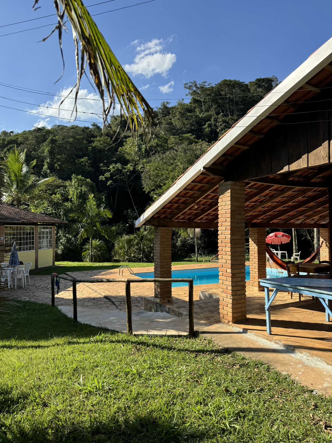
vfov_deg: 71.6
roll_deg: -0.2
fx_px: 307
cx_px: 166
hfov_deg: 56.8
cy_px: 222
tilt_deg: +1.5
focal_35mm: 24
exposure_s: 1/2604
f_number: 1.78
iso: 80
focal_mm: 6.76
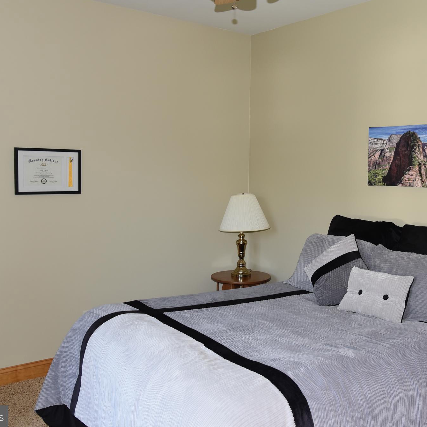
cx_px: 264
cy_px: 211
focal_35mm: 39
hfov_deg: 42.5
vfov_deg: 42.8
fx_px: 544
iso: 800
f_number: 5
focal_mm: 30
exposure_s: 1/60
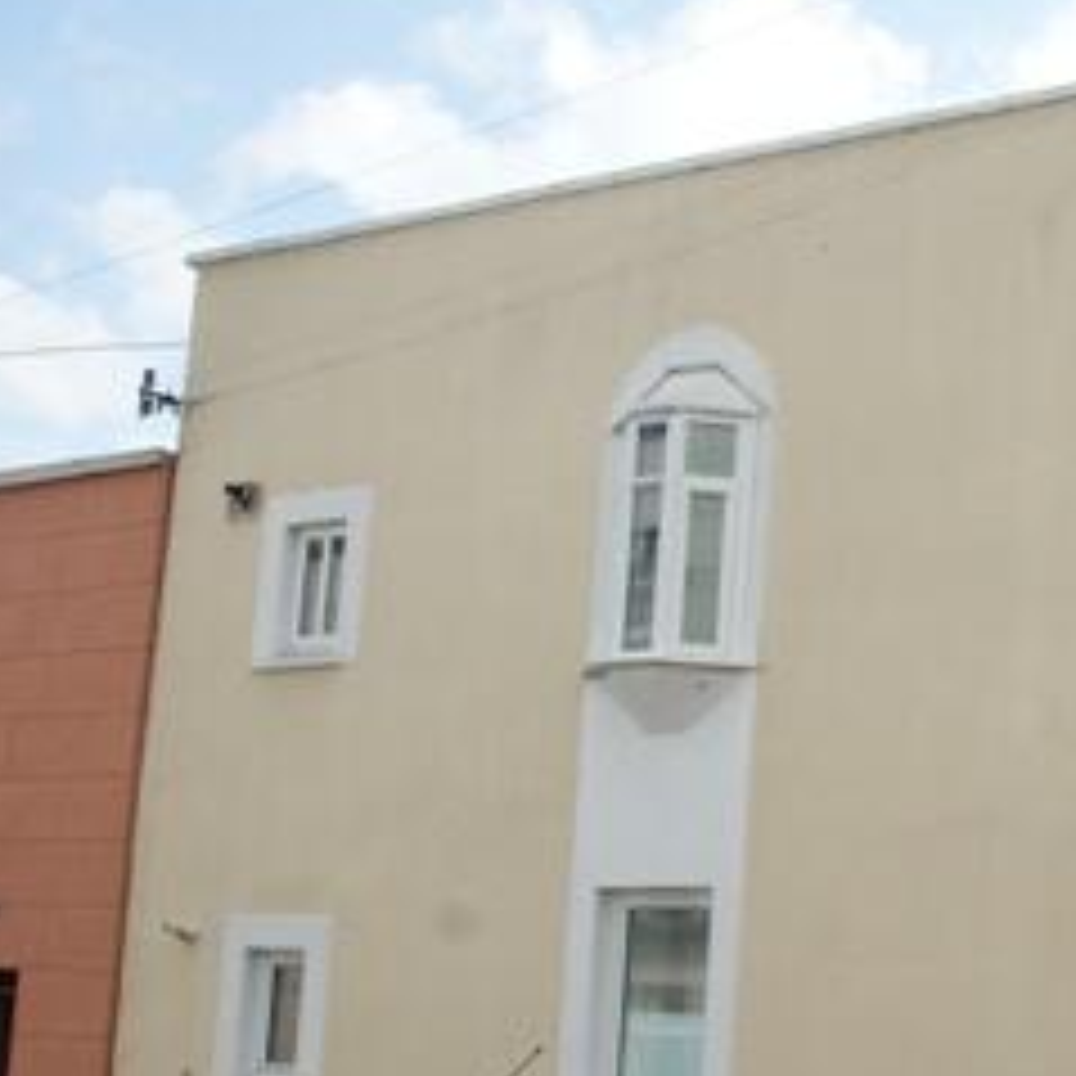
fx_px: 2045
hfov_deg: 26.5
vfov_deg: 29.3
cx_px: 1261
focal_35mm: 58
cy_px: 684
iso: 100
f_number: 9
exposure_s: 1/60
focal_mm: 17
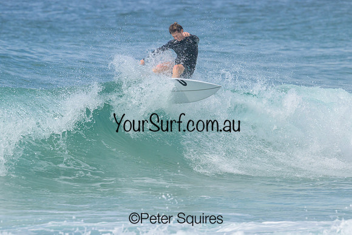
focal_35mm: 707
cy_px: 139
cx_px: 189
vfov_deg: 1.9
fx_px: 6913
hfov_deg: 2.9
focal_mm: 540
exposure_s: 1/2000
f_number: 11
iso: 500
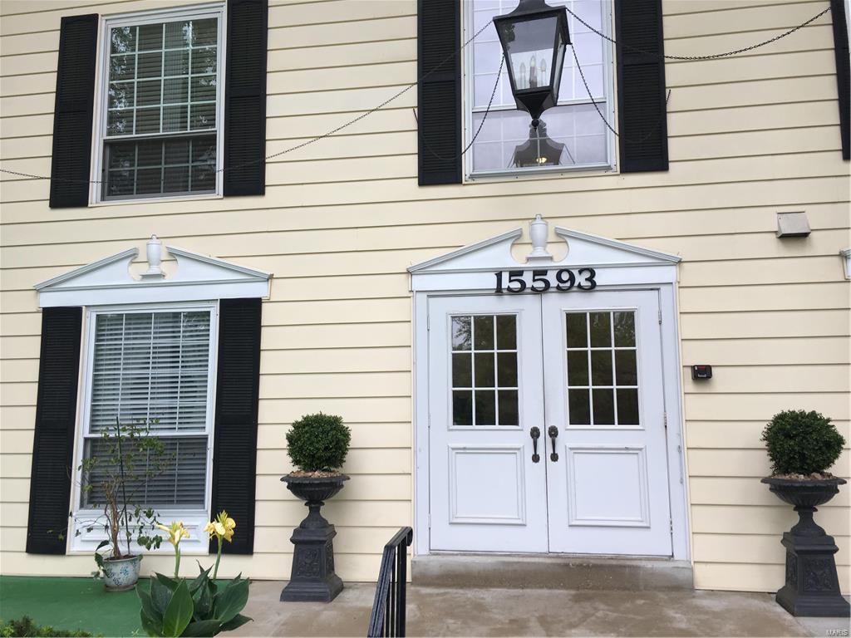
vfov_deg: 48.2
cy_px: 319
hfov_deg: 61.7
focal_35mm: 29
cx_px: 426
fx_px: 713
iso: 32
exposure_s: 1/120
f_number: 2.2
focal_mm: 4.15
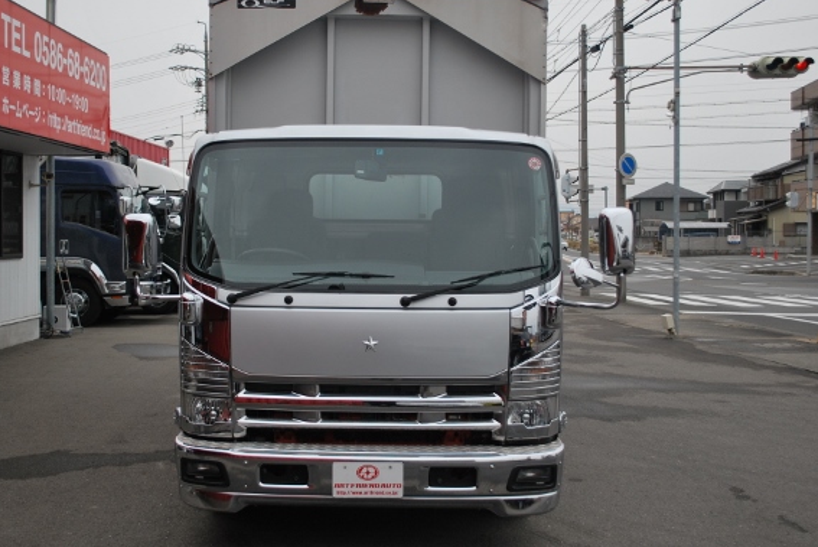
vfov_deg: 30.6
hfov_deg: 44.4
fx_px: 1001
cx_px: 379
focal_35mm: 44
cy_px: 250
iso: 200
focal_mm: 26
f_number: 4.5
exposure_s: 1/200
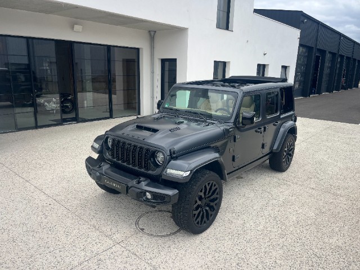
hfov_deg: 67.3
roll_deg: -0.8
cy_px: 135
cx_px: 180
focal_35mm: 26
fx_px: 270
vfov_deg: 53.1
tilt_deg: -14.0
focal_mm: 5.1
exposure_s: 1/2062
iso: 50
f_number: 1.6
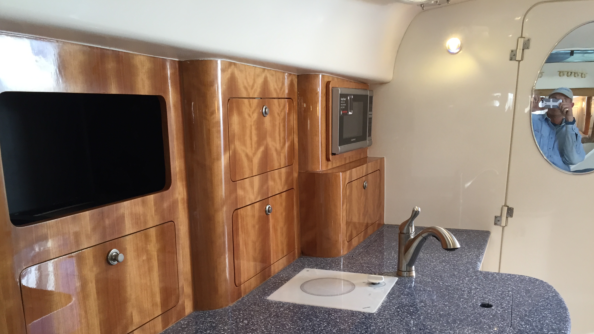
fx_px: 504
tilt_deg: -13.3
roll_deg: +0.2
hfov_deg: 61.0
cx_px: 297
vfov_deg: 36.3
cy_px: 221
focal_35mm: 32
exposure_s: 1/30
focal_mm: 4.15
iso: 40
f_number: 2.2
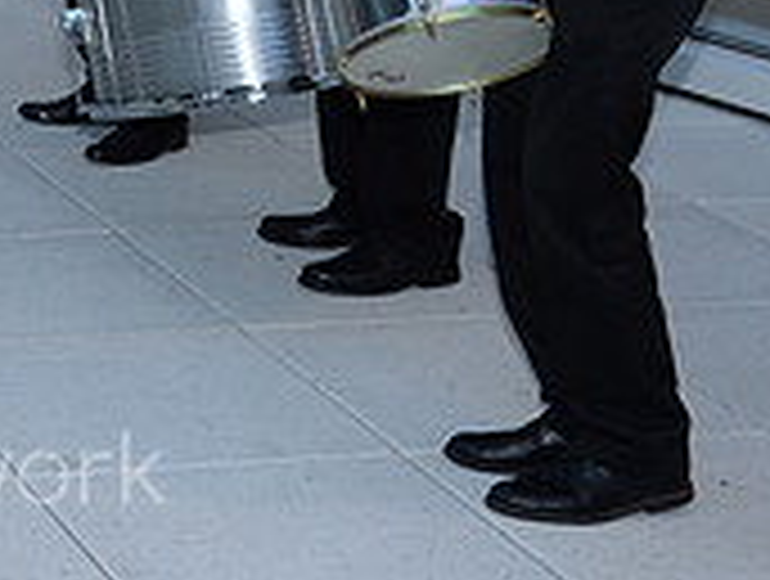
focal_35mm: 130
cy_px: -130
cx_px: -468
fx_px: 2898
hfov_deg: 14.0
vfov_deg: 11.2
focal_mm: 40
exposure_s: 1/250
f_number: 5.6
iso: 1000
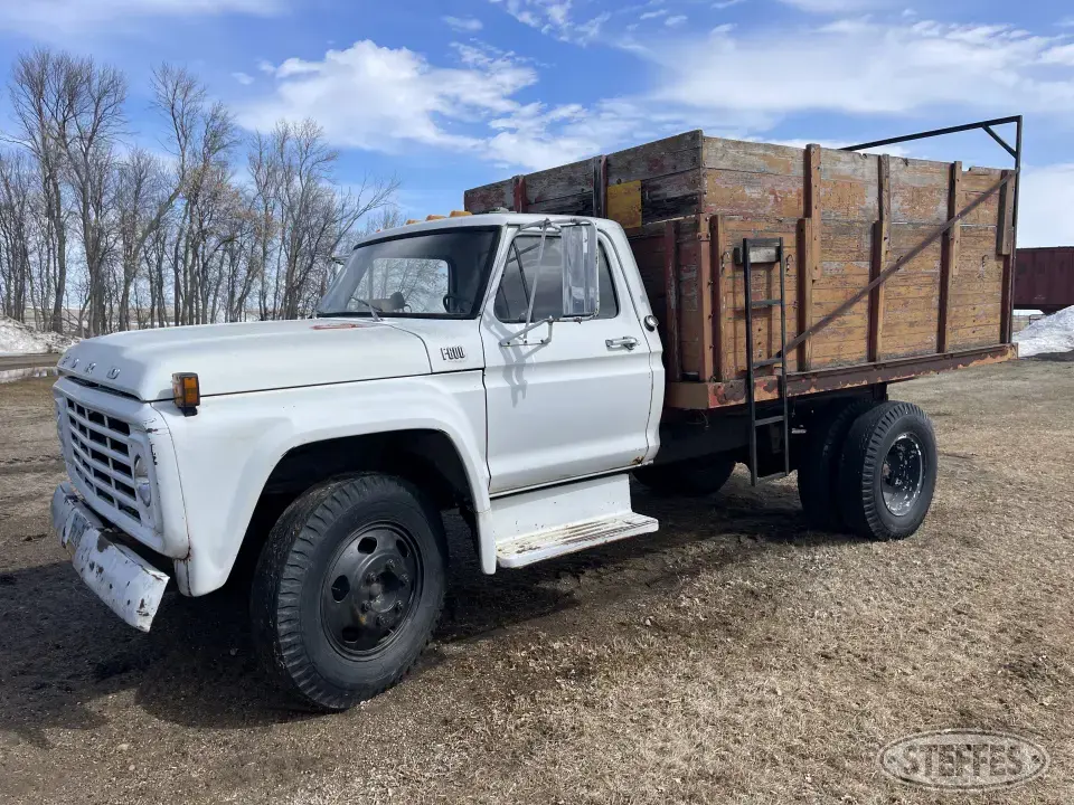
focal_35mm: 26
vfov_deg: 53.1
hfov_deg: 67.3
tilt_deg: -1.8
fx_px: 807
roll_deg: -0.3
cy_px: 402
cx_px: 537
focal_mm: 5.1
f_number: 1.6
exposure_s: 1/5618
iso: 32
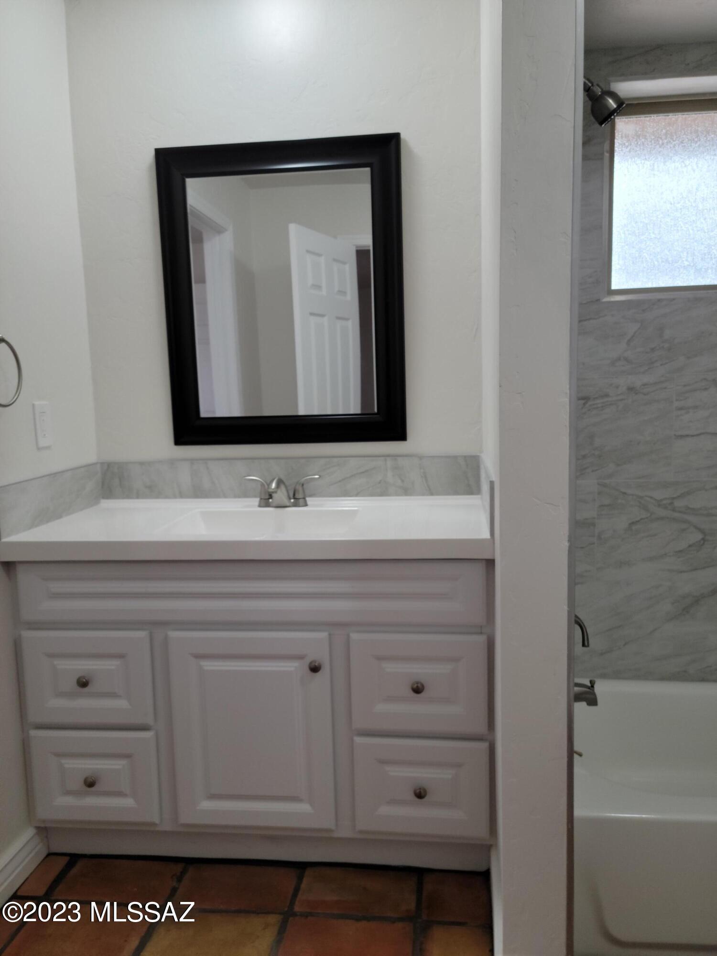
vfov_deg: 63.4
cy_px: 478
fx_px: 773
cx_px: 358
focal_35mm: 28
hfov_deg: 49.7
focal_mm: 5.9
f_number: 2
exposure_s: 1/60
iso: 100
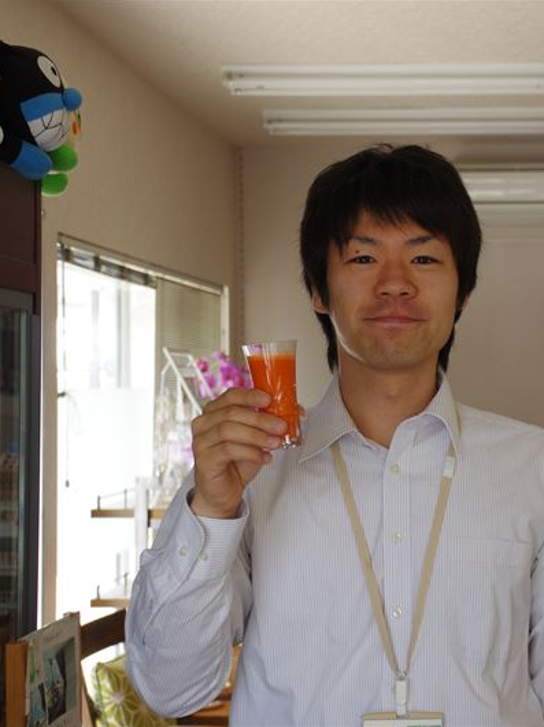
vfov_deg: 26.3
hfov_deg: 19.7
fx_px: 1552
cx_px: 419
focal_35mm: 74
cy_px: 364
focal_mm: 34
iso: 200
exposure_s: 1/60
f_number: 4.5
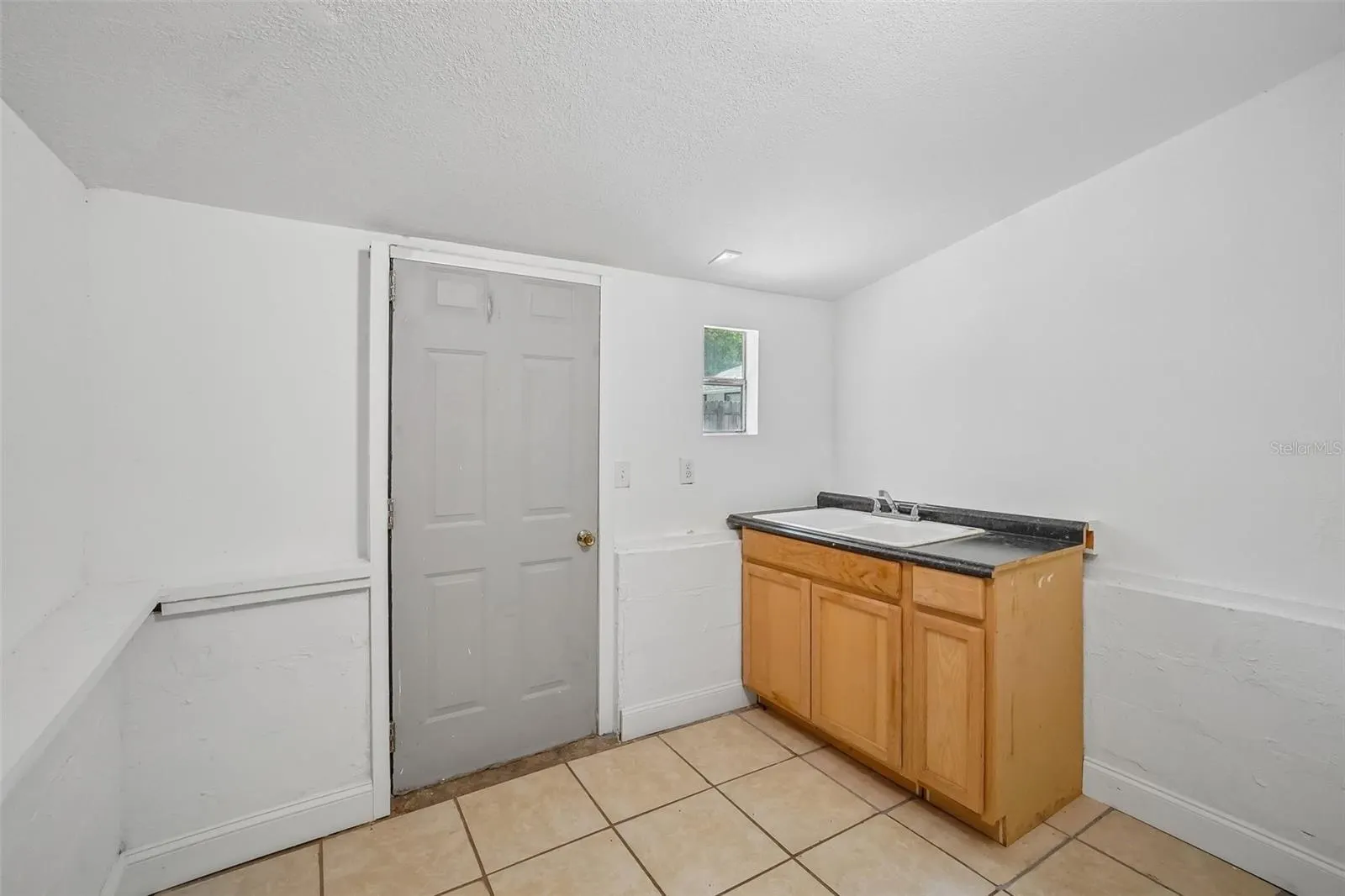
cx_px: 672
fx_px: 560
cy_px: 448
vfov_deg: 77.3
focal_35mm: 15
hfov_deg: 100.4
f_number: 8
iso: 800
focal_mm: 10
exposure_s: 1/30
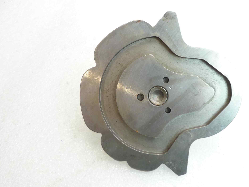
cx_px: 153
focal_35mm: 34
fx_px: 245
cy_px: 89
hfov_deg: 53.5
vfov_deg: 41.8
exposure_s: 1/10
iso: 80
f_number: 3.3
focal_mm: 4.1
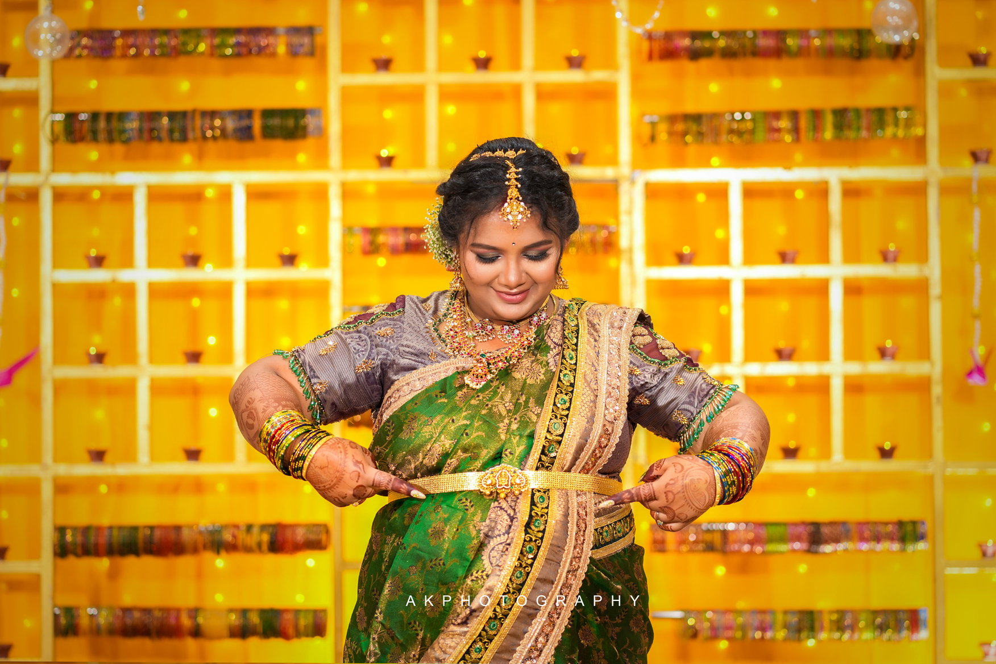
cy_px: 332
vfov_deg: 53.1
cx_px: 498
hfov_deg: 73.7
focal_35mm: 24
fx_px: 664
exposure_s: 1/100
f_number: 10
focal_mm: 24
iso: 400
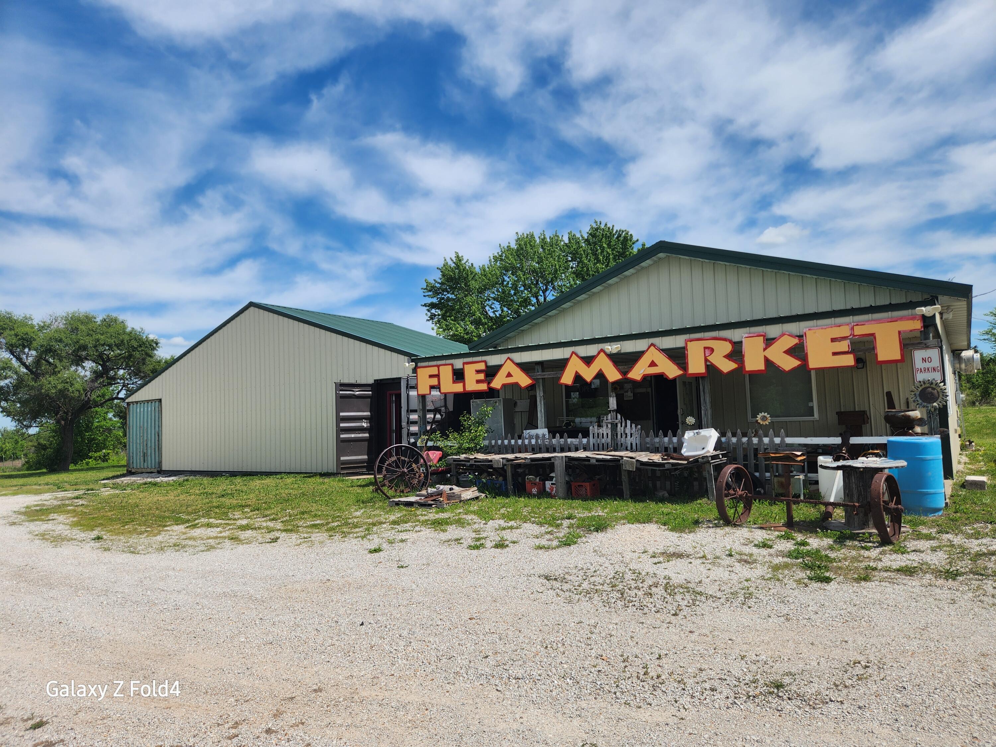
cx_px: 498
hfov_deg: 73.9
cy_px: 374
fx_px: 662
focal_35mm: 23
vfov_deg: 58.9
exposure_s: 1/2463
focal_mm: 5.4
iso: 20
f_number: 1.8
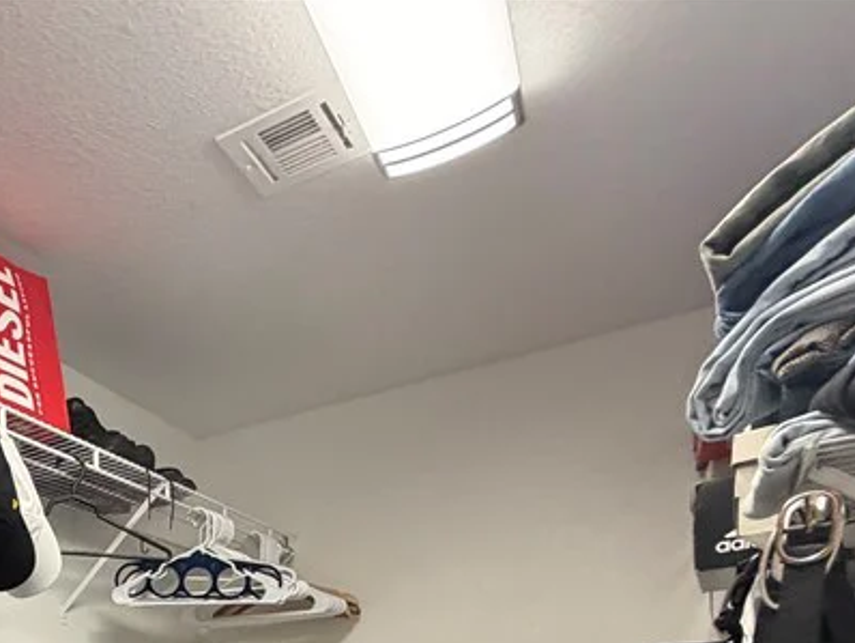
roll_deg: -0.8
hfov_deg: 44.6
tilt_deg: -8.6
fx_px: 890
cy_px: 821
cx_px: 24
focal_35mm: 36
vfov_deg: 31.4
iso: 250
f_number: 2.2
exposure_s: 1/120
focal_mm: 2.22
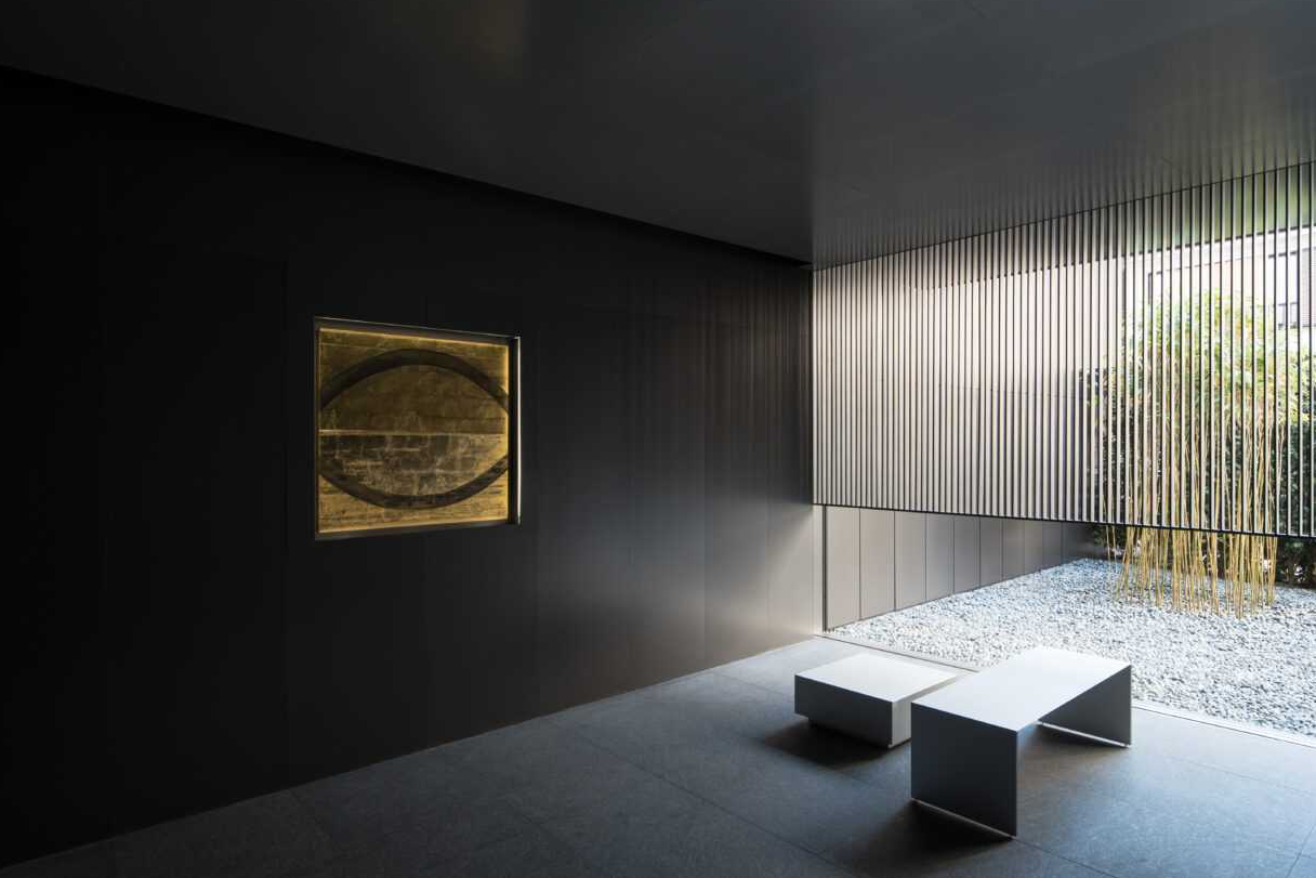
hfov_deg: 84.0
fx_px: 731
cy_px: 420
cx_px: 644
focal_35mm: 20
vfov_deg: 61.9
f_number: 8
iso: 100
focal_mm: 19
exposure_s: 1/3
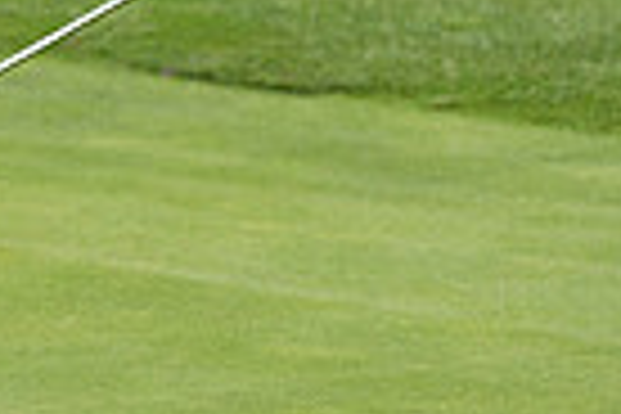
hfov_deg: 2.4
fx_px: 14523
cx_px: 90
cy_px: -187
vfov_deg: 1.6
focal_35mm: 842
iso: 640
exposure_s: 1/1250
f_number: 4
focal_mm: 200
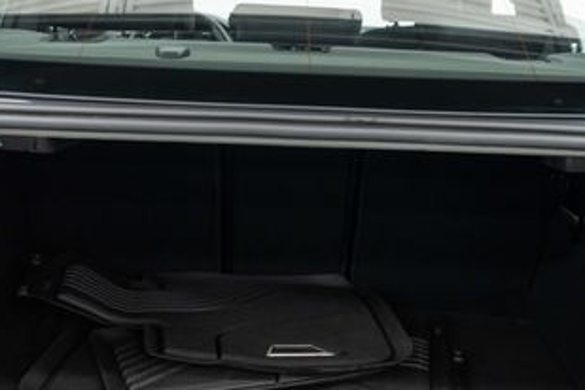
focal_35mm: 58
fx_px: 942
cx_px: 293
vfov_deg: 22.9
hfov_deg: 34.5
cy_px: 340
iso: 1000
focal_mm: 28
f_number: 3.2
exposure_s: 1/50
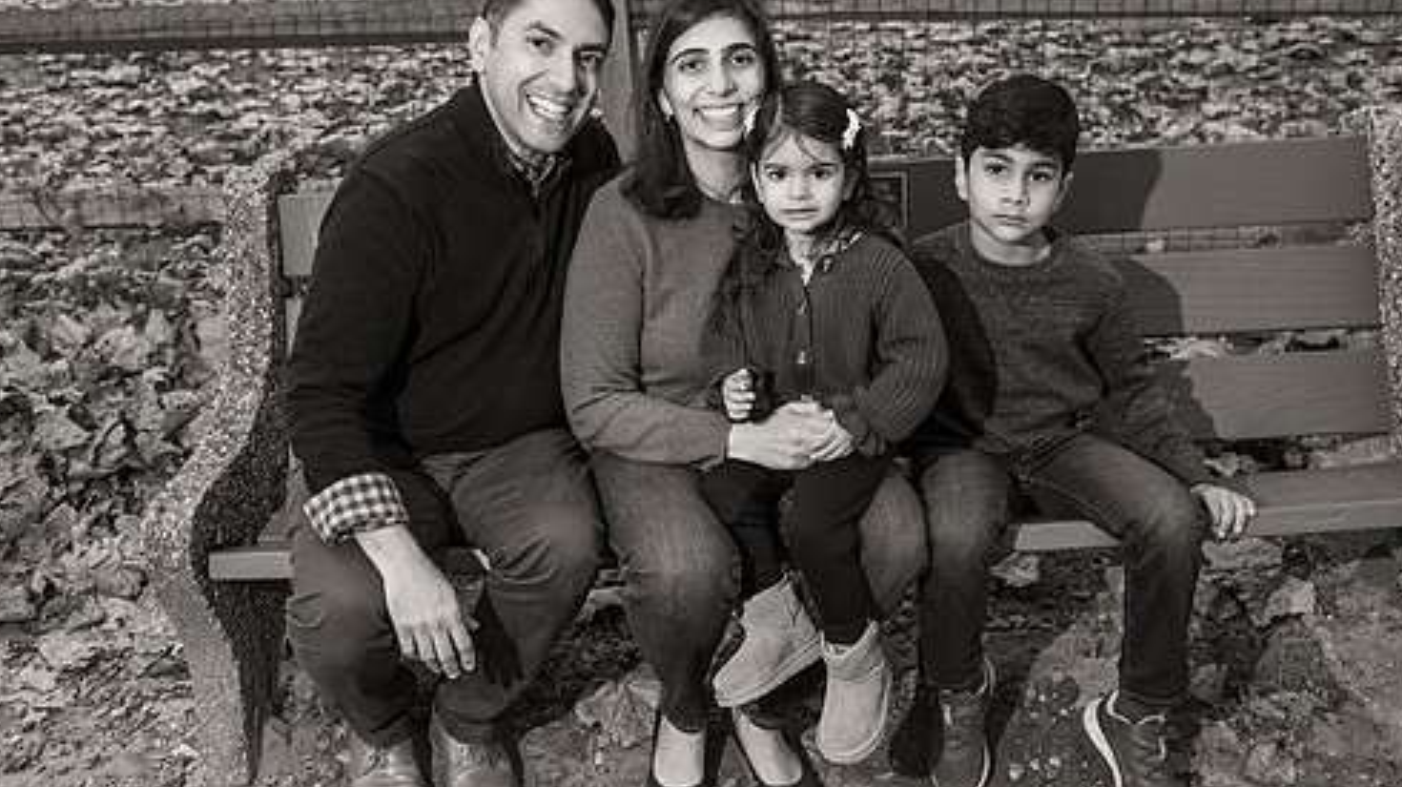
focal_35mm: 38
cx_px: 703
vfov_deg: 31.1
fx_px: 1412
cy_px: 409
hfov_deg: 52.8
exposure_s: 1/100
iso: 1000
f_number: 4
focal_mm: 29
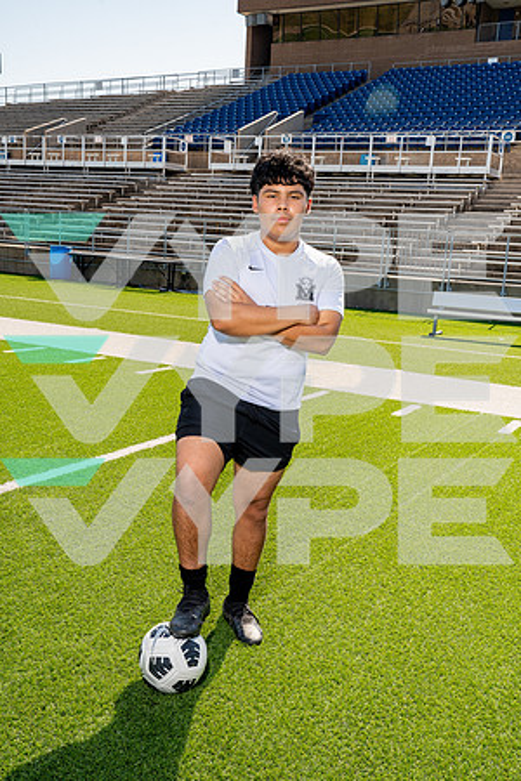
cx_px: 260
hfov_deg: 35.1
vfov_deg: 50.7
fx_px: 825
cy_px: 390
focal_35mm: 38
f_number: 11
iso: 320
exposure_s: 1/250
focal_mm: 38
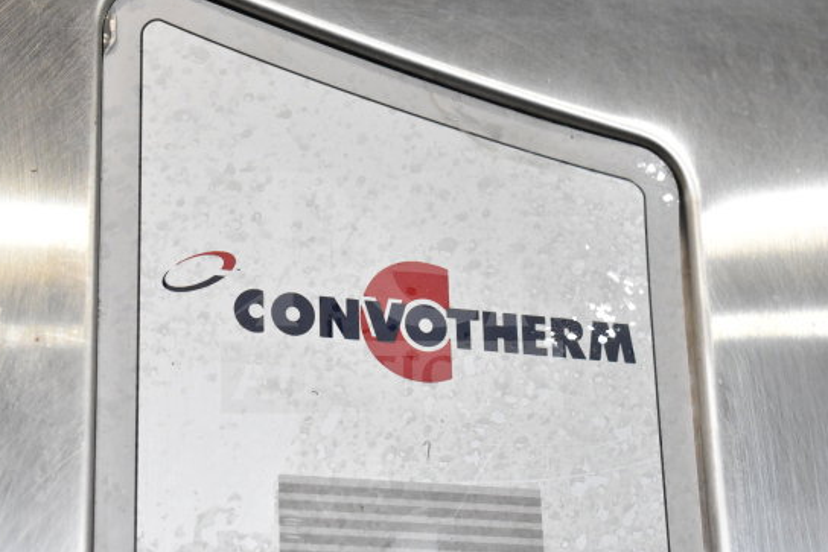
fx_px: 2129
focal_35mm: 93
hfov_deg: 22.0
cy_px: 293
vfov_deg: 14.8
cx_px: 391
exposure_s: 1/320
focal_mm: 55
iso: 6400
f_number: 9
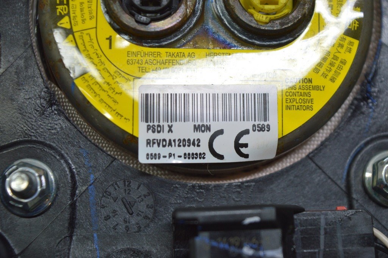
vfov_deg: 16.5
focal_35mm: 82
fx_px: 888
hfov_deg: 24.6
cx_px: 194
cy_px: 129
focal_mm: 55
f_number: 5.6
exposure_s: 1/60
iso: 400
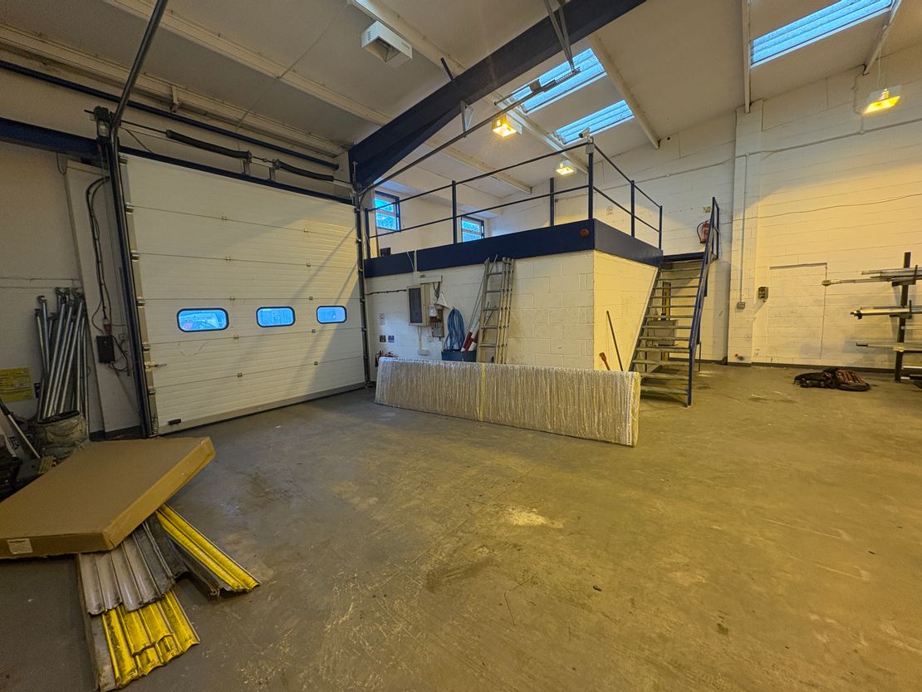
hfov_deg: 102.1
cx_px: 461
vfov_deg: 85.7
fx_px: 373
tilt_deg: -4.4
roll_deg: +3.3
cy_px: 346
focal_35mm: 14
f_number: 2.2
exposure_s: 1/50
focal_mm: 2.22
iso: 160
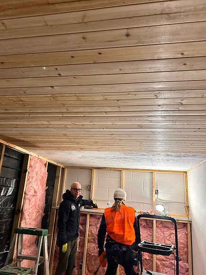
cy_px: 138
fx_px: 206
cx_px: 103
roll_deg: -3.3
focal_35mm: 26
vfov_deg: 67.3
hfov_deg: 53.1
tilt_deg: +14.8
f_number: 1.5
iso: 320
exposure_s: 1/60
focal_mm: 5.7
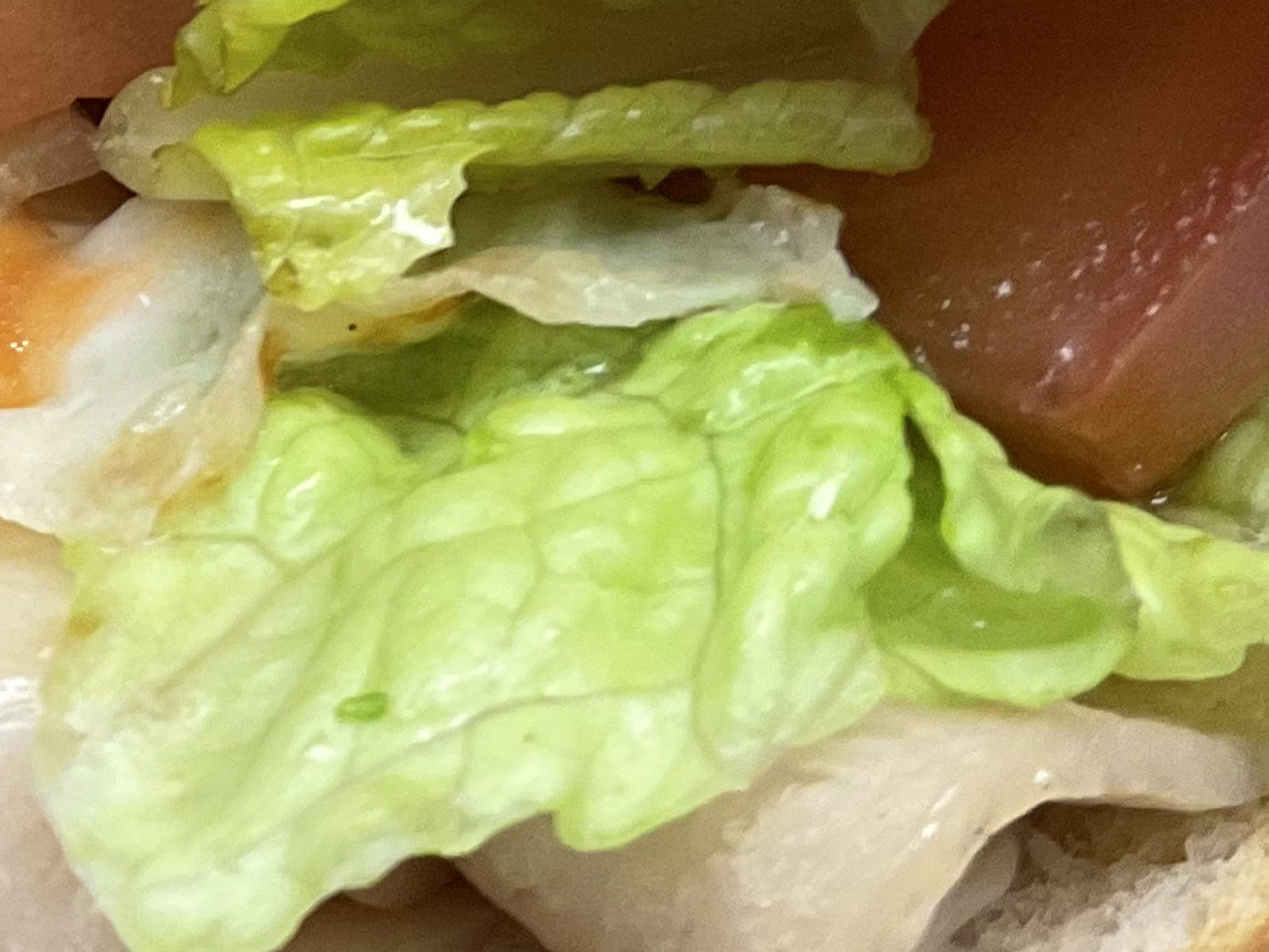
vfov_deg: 12.0
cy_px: -103
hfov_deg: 14.8
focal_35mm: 122
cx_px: -735
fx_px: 4474
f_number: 1.8
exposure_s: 1/120
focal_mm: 3
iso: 64
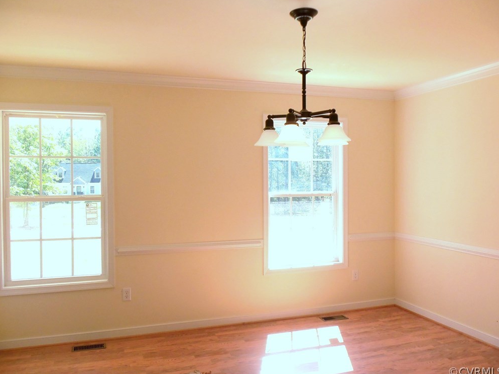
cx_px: 248
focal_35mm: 30
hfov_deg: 60.0
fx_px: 432
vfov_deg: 46.8
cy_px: 186
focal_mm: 5.2
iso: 80
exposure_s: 1/125
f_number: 3.4
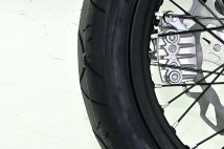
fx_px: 2280
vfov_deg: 3.7
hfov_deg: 5.5
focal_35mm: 367
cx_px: -233
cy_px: -247
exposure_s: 1/50
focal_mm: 49
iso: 640
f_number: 14
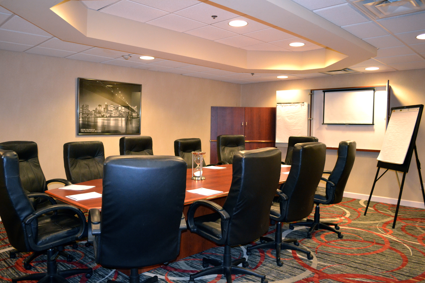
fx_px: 319
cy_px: 142
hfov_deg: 67.4
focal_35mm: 27
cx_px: 212
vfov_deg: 47.9
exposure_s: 1/60
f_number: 3.5
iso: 1600
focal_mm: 18
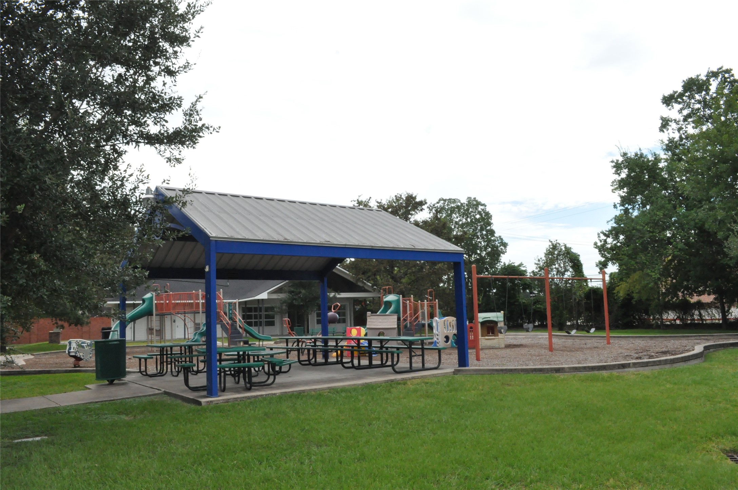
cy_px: 245
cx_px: 369
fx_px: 553
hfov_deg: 67.4
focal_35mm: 27
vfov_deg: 47.8
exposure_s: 1/200
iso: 1600
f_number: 22
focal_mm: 18
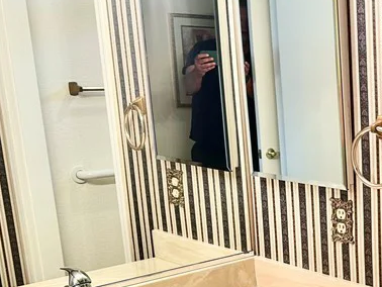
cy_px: 245
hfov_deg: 26.6
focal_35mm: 65
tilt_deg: -13.6
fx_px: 718
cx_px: 453
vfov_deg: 22.2
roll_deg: +0.0
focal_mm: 6.86
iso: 125
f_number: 1.78
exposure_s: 1/60
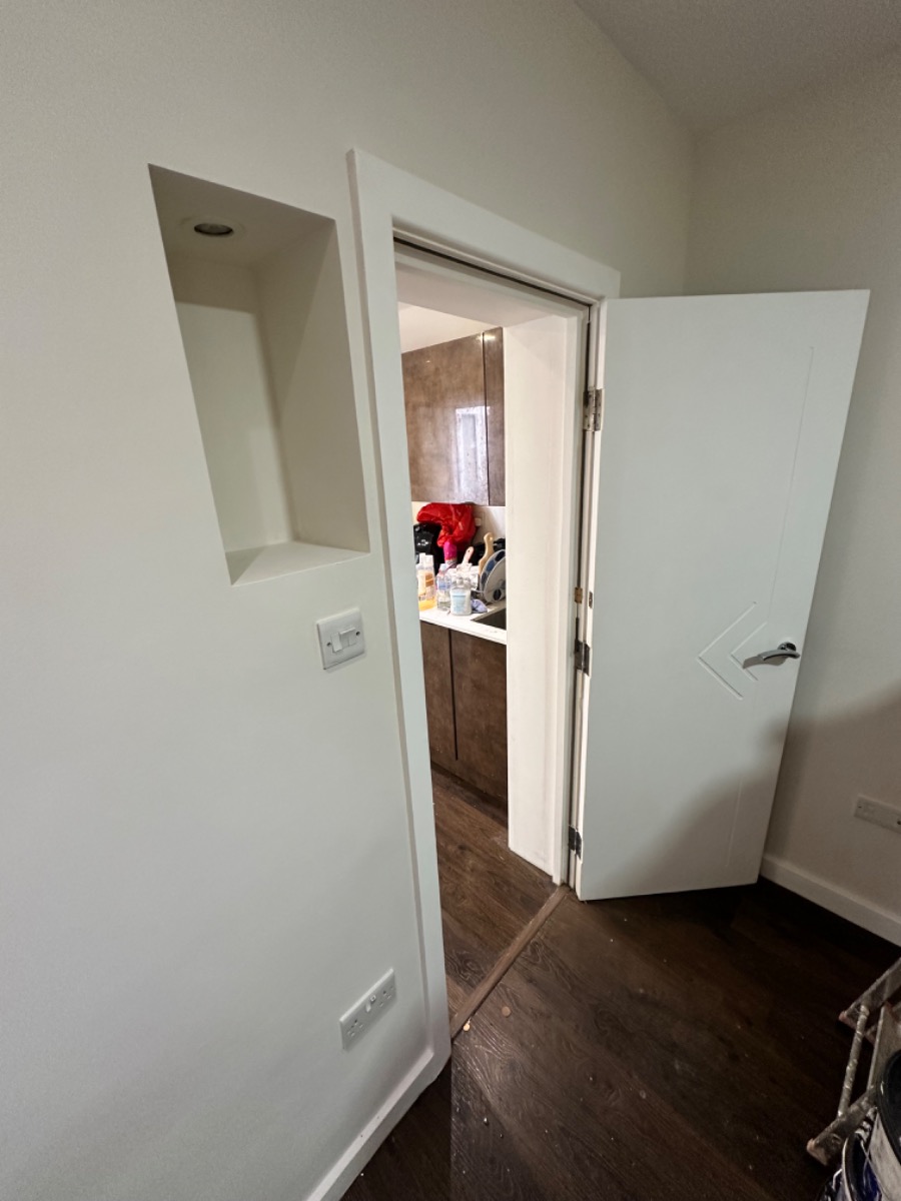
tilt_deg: -16.5
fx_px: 486
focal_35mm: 14
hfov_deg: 85.7
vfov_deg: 102.1
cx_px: 450
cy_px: 600
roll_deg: +3.3
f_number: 2.2
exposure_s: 1/50
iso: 200
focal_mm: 2.22
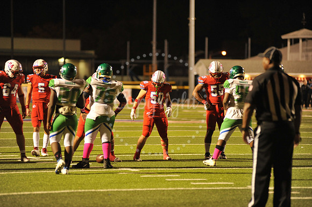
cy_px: 104
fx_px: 1732
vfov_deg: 6.9
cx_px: 156
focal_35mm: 200
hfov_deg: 10.3
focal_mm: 200
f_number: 2.8
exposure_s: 1/200
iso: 2000
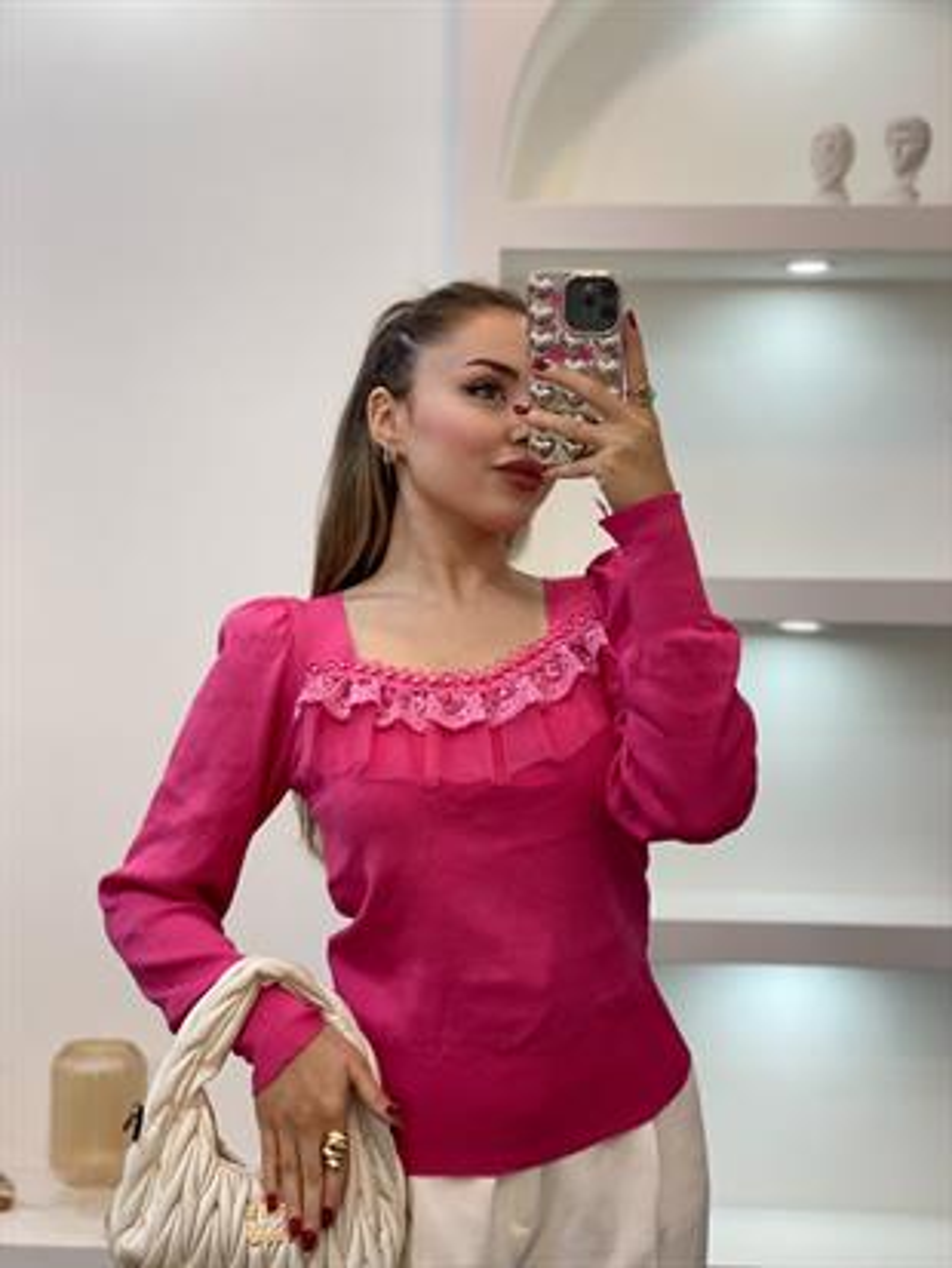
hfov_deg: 28.0
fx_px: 1906
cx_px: 476
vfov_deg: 36.8
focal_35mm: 52
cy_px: 634
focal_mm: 6
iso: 80
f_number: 2
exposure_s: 1/100
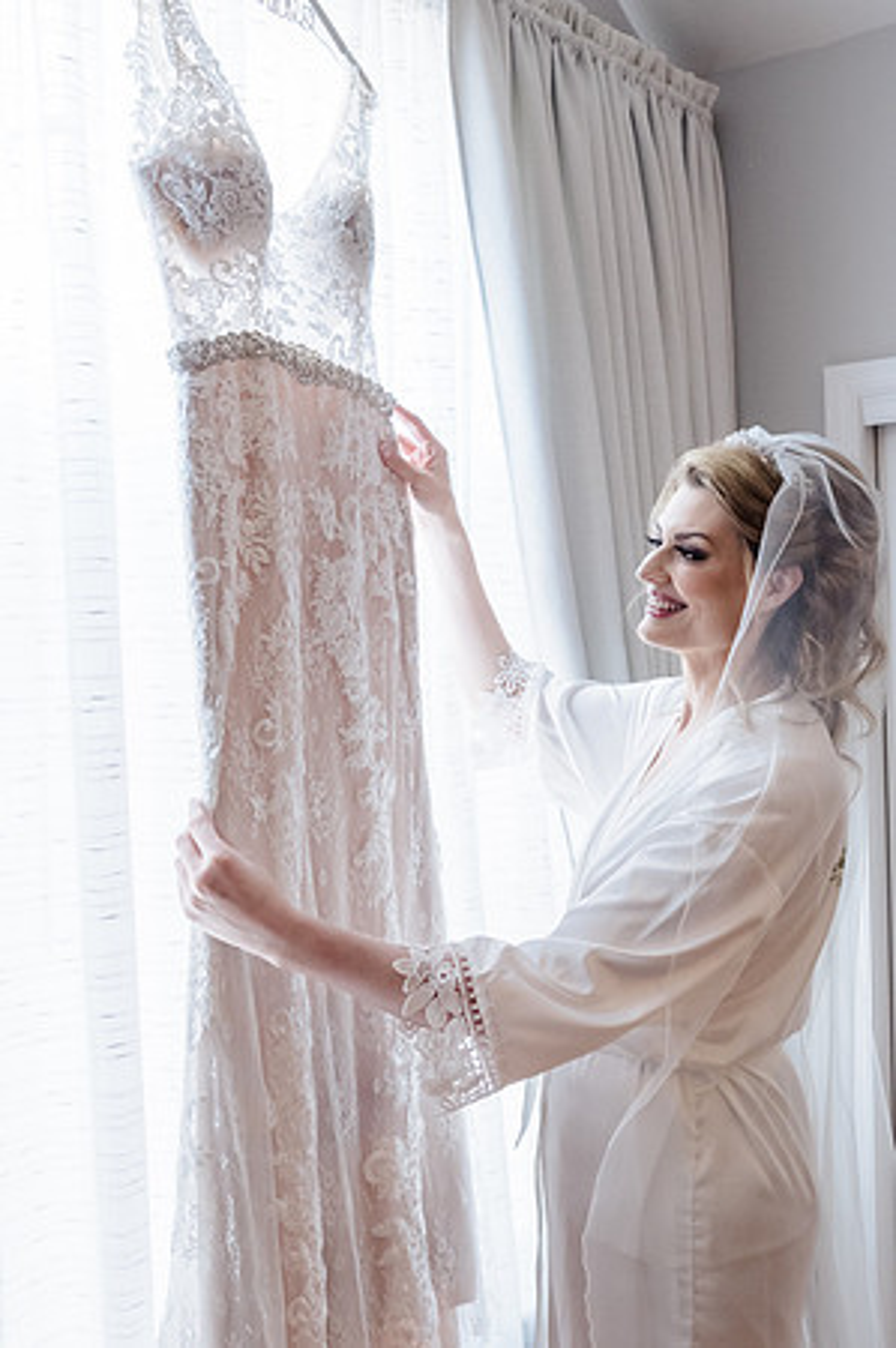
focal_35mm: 36
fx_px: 1347
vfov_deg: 53.2
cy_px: 674
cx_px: 448
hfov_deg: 36.8
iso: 640
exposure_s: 1/160
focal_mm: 24
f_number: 5
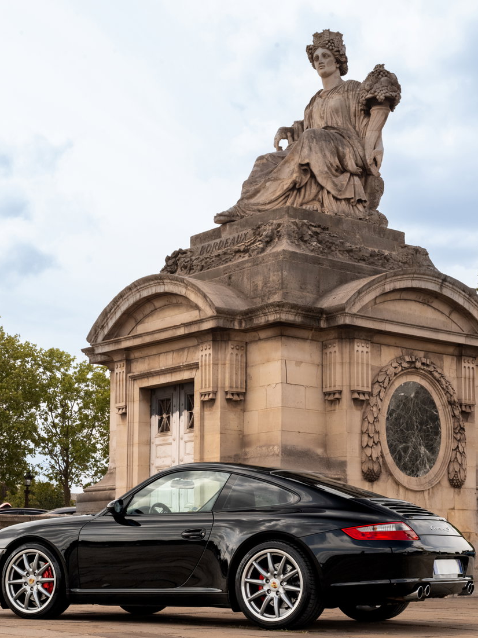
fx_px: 1234
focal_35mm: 67
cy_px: 384
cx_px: 240
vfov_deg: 28.9
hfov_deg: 21.9
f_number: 14
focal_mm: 50
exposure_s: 1/200
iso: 1000
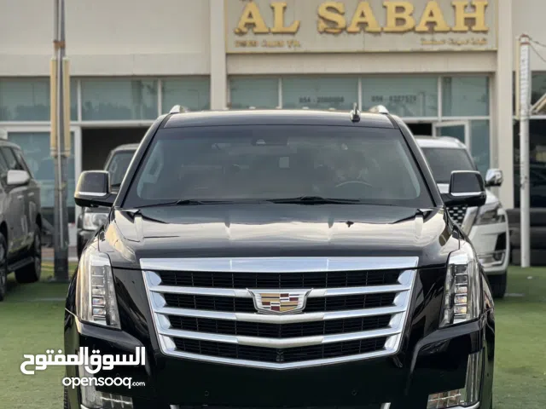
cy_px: 204
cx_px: 273
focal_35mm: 64
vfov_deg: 22.9
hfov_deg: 30.3
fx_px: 1009
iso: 50
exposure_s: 1/121
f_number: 2.2
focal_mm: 7.5
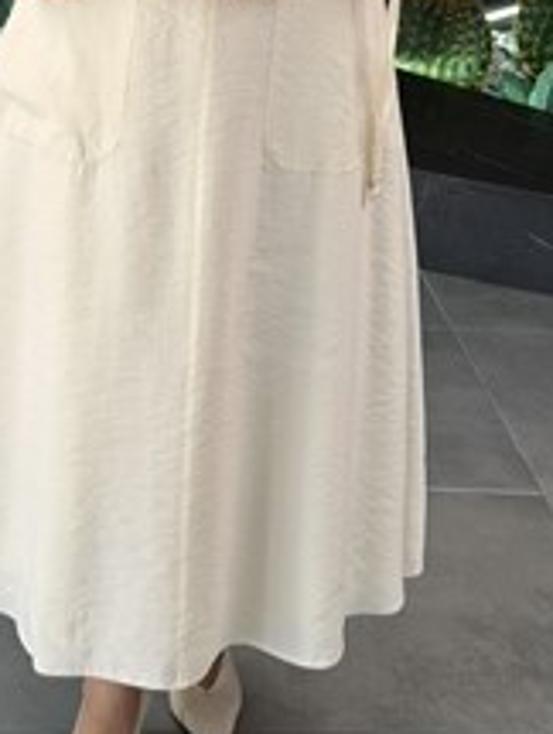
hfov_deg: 16.1
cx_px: 184
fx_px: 1954
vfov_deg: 20.8
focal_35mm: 92
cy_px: 60
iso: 64
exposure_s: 1/345
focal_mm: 6.76
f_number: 1.78
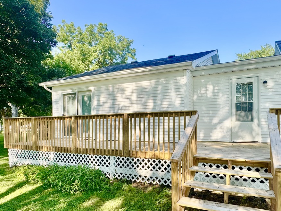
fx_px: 187
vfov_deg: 58.4
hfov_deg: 72.8
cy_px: 126
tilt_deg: -0.3
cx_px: 175
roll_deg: -1.1
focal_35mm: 23
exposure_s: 1/610
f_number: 2.2
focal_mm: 2.22
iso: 40
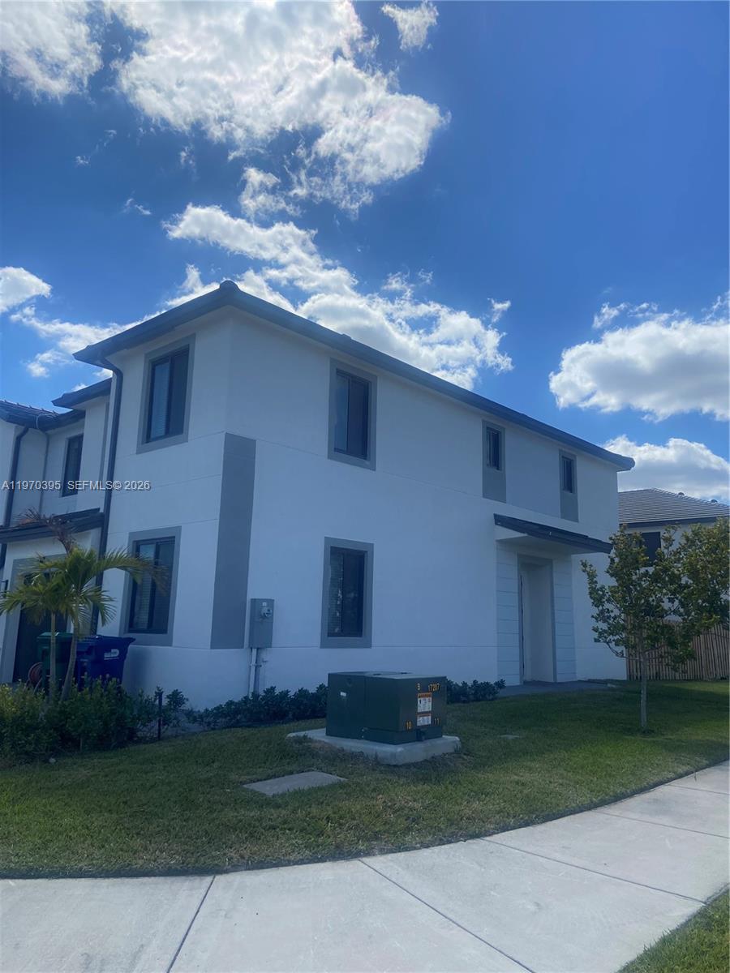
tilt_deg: +12.2
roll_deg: -1.8
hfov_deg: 53.1
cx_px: 365
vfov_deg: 67.3
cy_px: 486
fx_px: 731
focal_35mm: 26
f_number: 1.8
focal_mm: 4.25
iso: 32
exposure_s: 1/5025
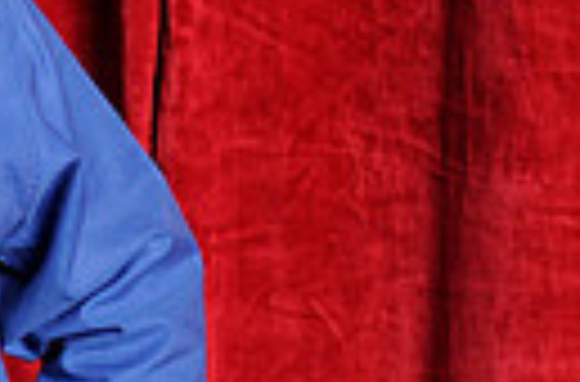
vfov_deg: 8.0
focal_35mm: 169
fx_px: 2717
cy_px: -25
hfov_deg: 11.2
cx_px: -526
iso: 400
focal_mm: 25
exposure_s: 1/60
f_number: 8
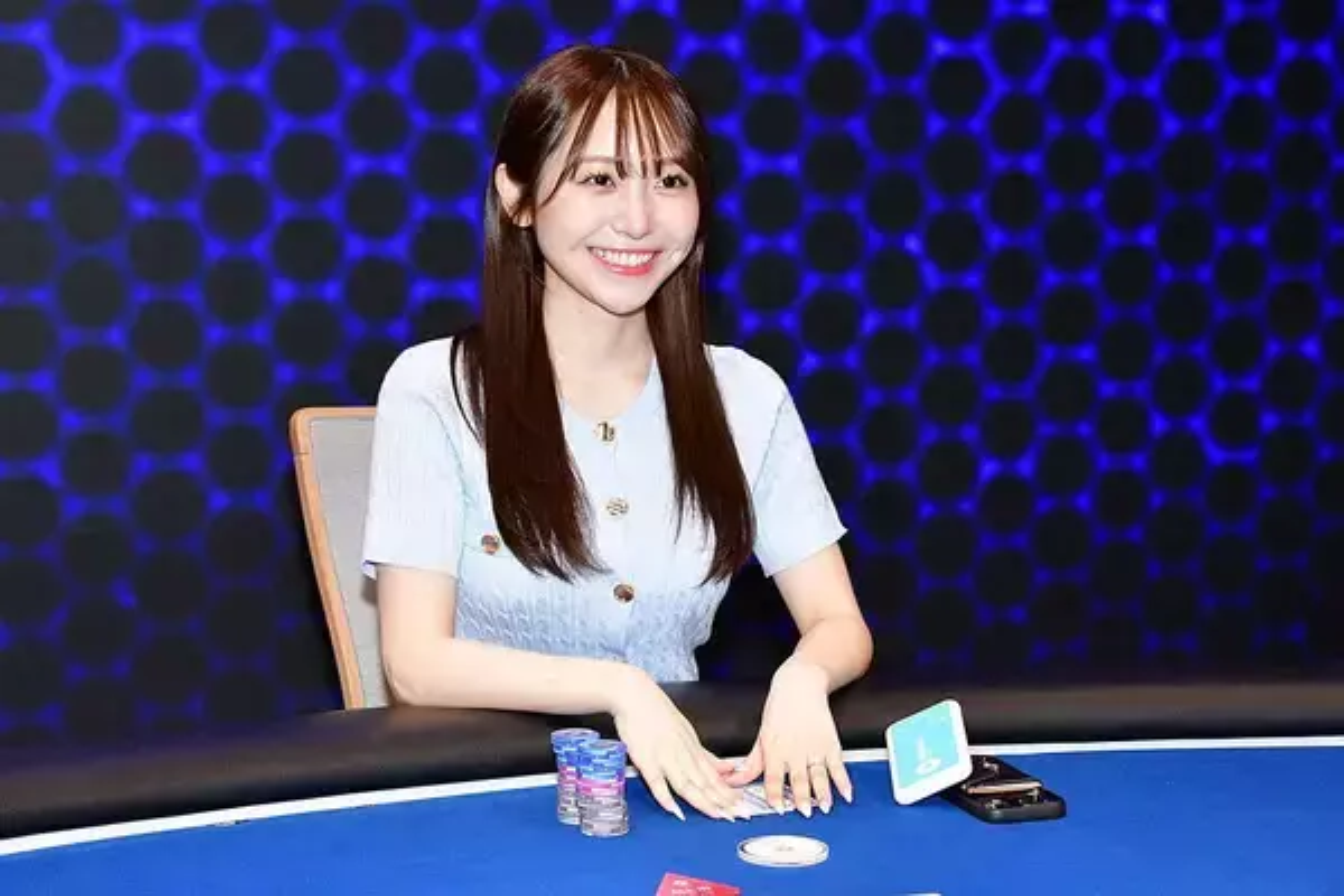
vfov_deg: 18.2
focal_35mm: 75
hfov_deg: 27.0
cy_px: 448
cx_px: 672
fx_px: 2800
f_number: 7.1
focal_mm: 50
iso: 1600
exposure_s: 1/250
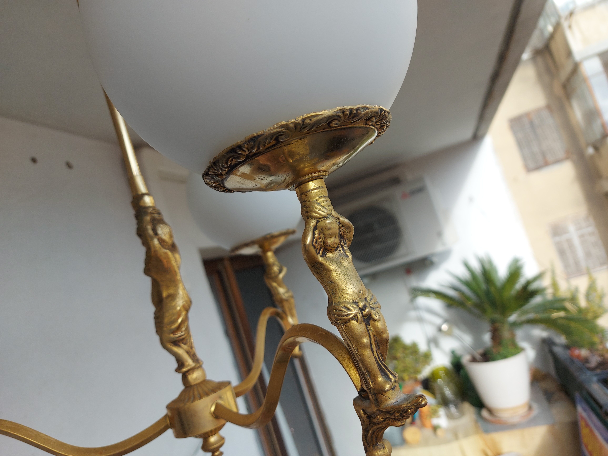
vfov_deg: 56.8
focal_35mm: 24
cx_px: 304
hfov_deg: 71.6
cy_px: 228
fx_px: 422
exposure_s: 1/268
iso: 32
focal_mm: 5.23
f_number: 1.8
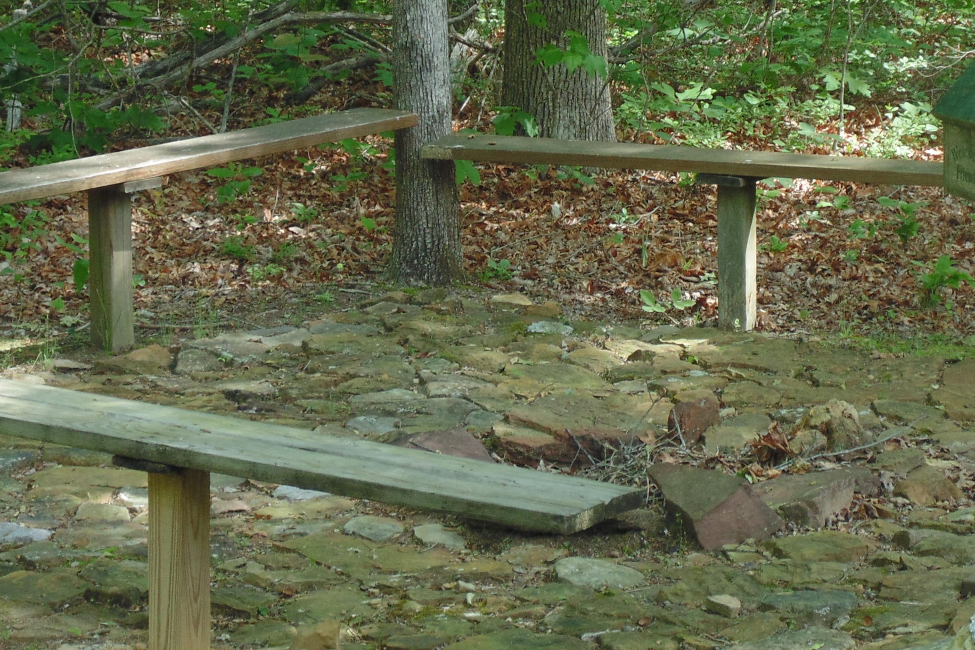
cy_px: 252
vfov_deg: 8.2
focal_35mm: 167
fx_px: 4523
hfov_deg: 12.3
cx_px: 584
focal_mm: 17.5
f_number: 4.6
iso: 80
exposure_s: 1/60
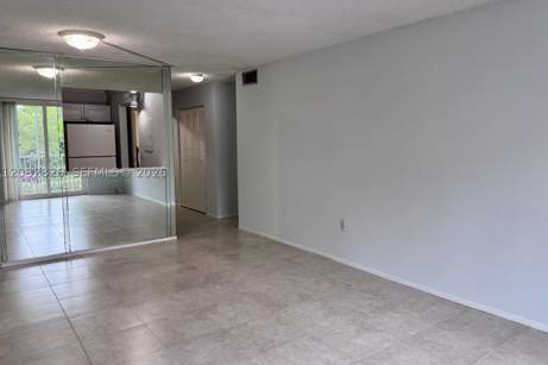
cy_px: 172
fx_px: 396
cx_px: 276
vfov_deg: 49.5
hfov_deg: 69.4
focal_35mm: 26
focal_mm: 6.76
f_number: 1.78
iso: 160
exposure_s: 1/120
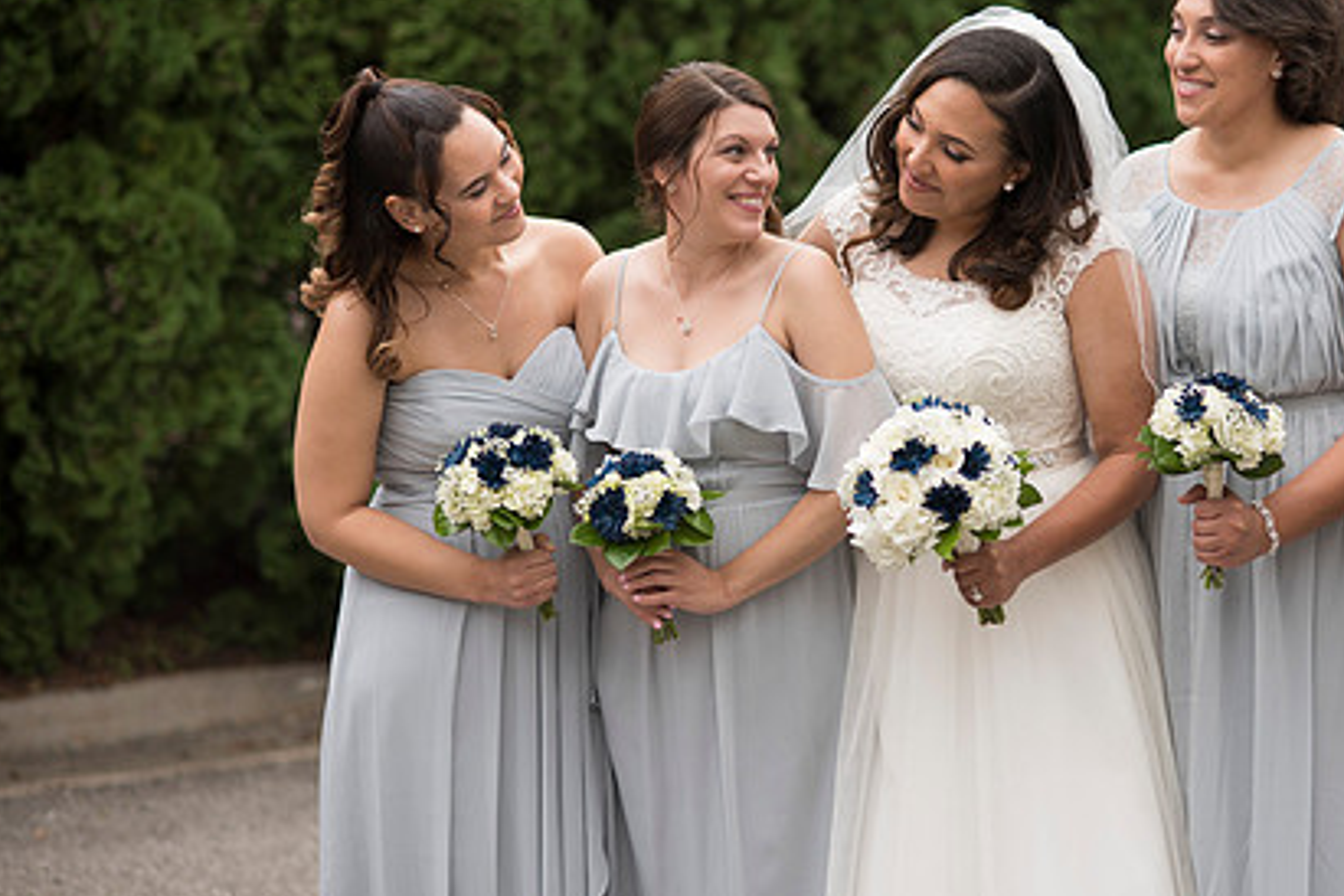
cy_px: 401
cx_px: 922
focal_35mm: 120
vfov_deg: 11.4
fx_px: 4480
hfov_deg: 17.0
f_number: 2.2
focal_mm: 85
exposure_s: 1/200
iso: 125
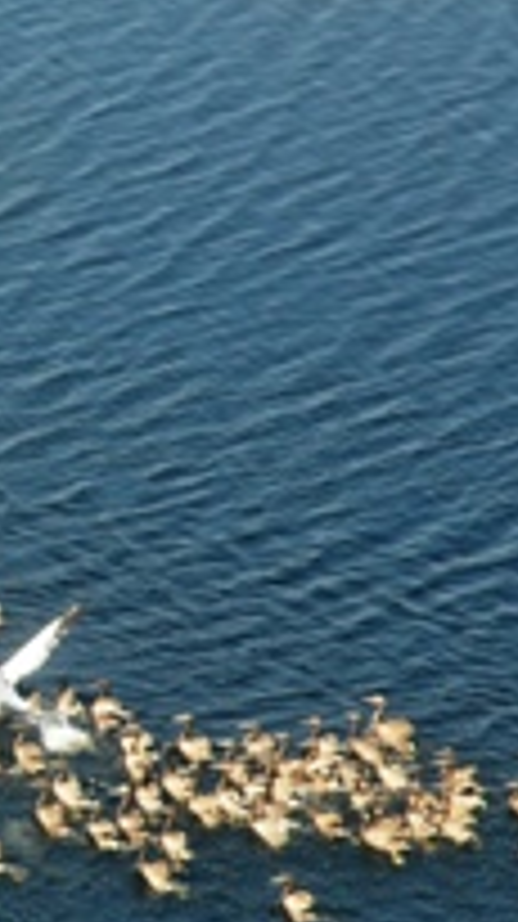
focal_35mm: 269
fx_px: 6582
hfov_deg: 4.4
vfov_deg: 8.0
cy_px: 351
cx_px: -500
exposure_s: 1/200
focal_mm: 70
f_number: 7.1
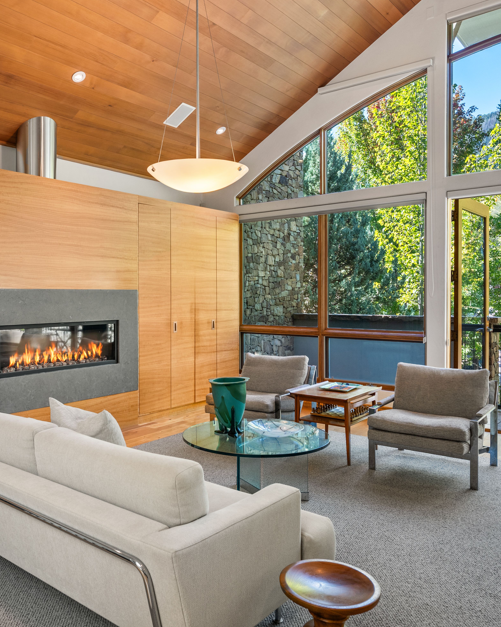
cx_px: 176
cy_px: 316
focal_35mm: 29
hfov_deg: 49.3
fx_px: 537
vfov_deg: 60.4
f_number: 7.1
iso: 320
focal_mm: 20
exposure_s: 1/6
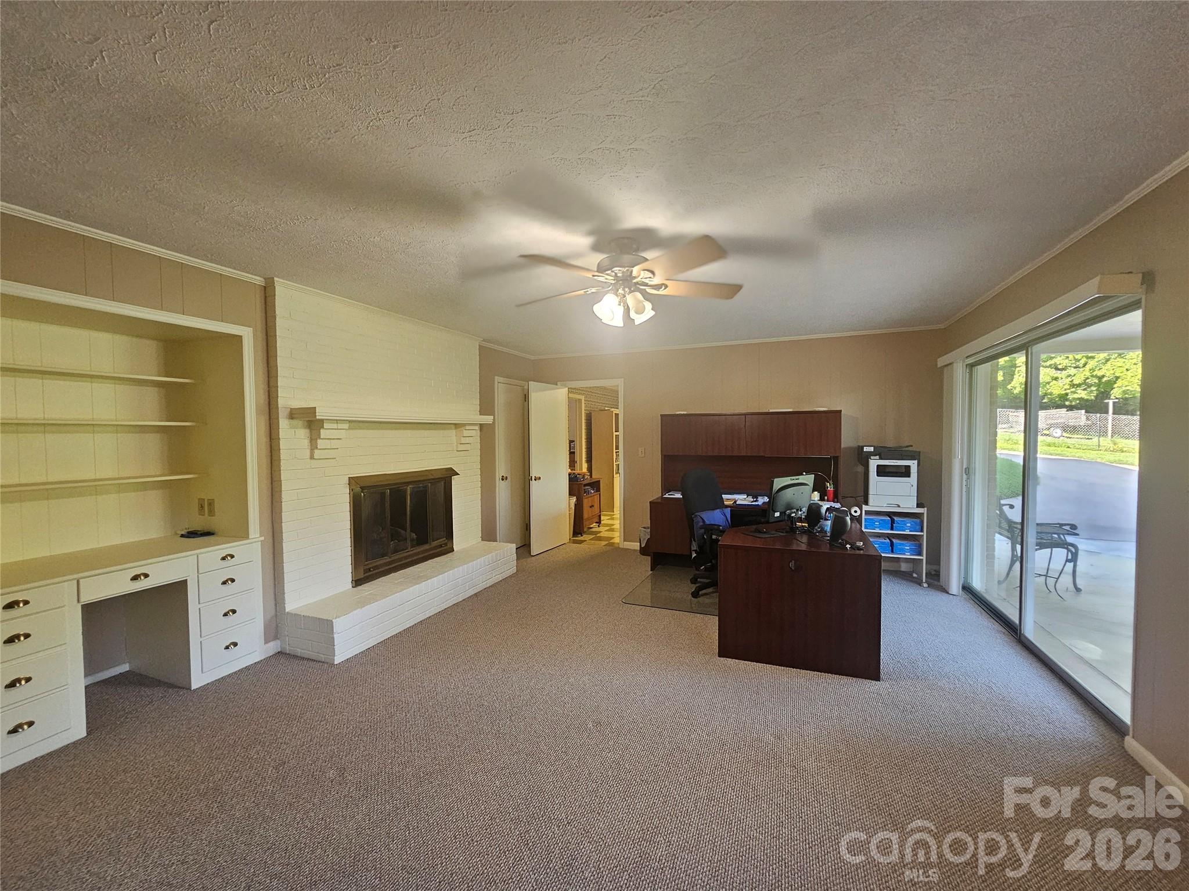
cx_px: 594
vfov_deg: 89.9
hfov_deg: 106.2
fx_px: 447
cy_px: 446
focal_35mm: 13
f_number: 2.2
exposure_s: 1/60
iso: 250
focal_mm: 2.2
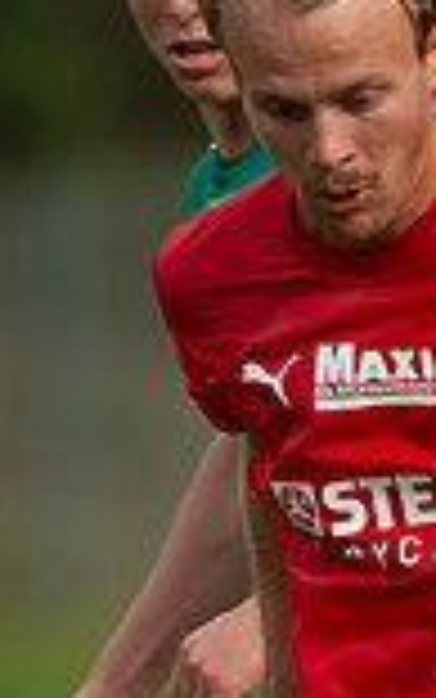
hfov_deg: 0.8
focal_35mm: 1596
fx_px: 30315
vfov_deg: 1.3
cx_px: 436
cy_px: 851
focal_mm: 420
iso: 220
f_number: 4
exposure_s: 1/1000
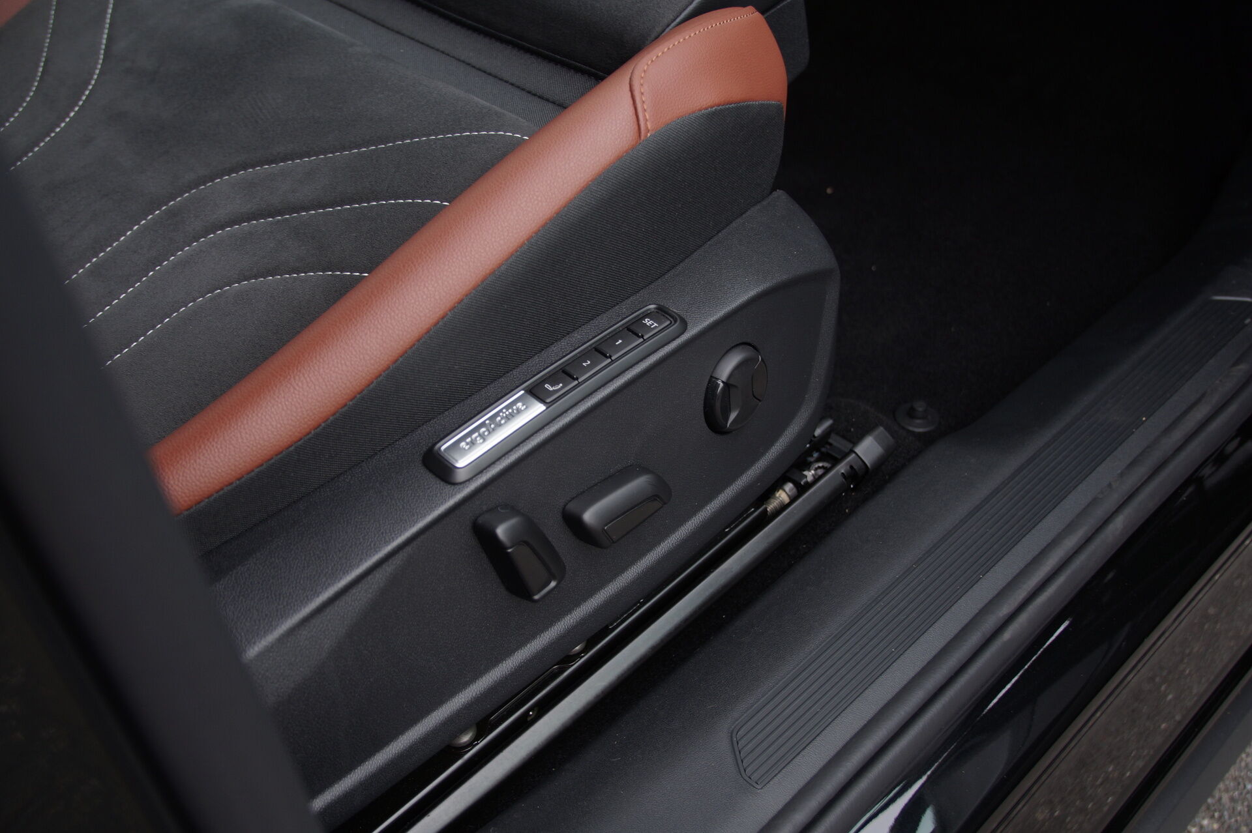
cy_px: 416
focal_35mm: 36
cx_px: 626
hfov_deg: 53.2
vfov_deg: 36.8
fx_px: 1251
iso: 100
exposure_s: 1/60
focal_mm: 24
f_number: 4
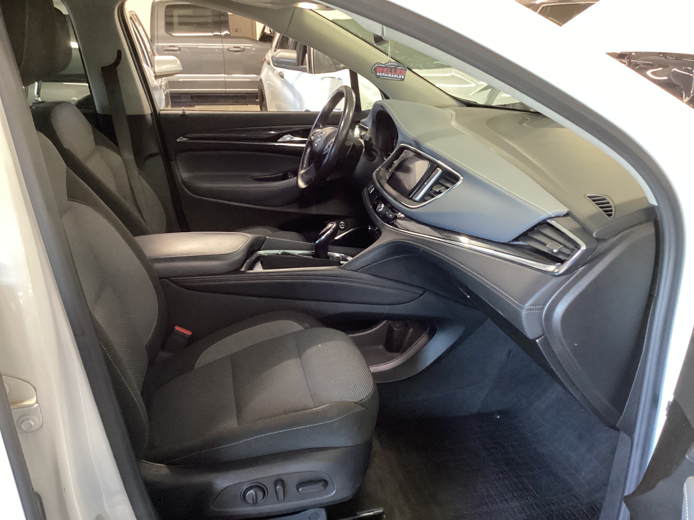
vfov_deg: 45.4
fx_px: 622
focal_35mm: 31
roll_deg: -0.1
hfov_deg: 58.4
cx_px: 347
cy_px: 260
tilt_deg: -22.3
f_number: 2.4
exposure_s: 1/30
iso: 500
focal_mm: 3.3
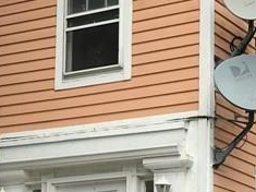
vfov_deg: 12.0
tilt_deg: +9.3
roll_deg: -1.6
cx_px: 146
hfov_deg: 16.2
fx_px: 902
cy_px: 200
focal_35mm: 122
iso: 20
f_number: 1.8
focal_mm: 3.99
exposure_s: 1/2457
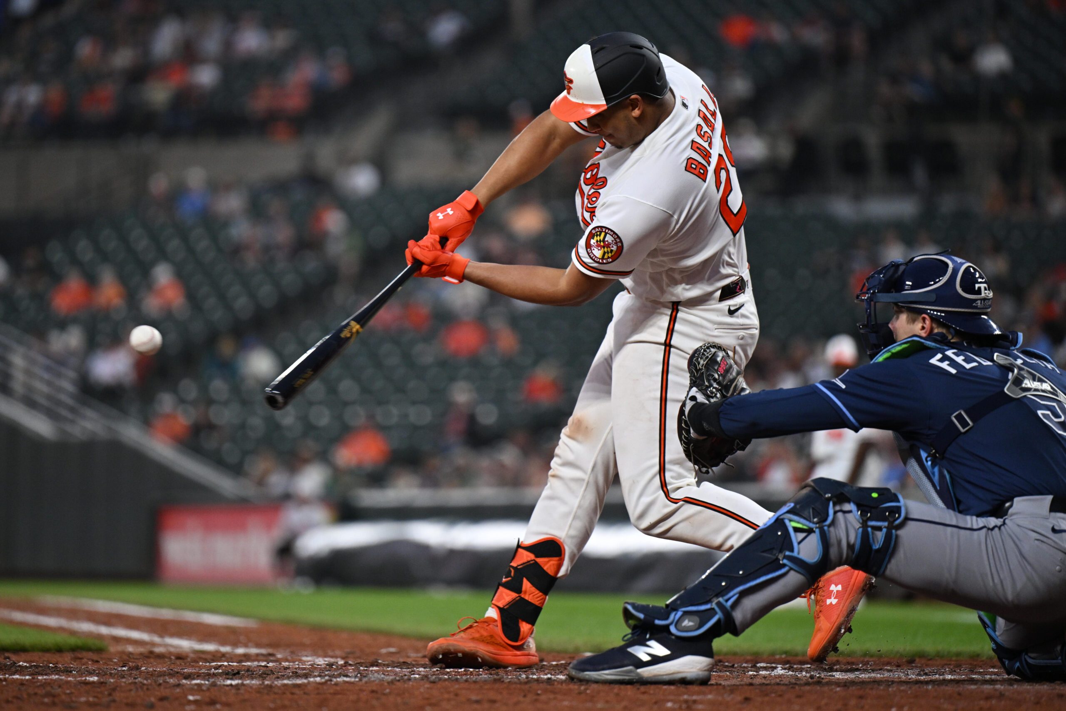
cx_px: 533
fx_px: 5922
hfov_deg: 10.3
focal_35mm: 200
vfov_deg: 6.9
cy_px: 356
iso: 1250
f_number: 2.8
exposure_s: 1/2500
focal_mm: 200
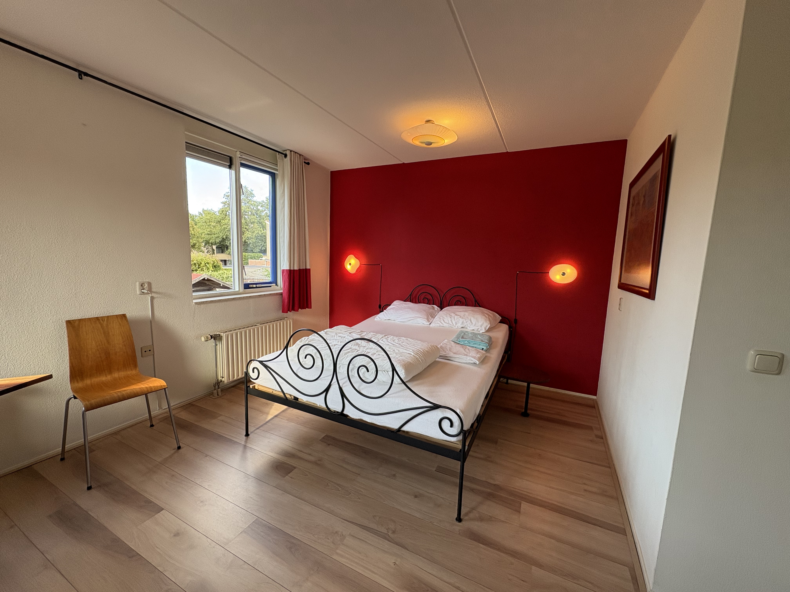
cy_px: 296
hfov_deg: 102.1
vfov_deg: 85.7
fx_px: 320
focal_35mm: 14
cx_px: 395
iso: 100
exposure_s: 1/100
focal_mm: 2.22
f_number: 2.2
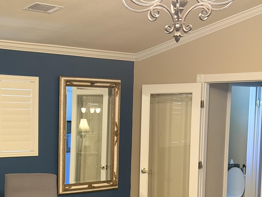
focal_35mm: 94
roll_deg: -0.8
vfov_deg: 15.5
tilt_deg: -5.8
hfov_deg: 20.4
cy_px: 188
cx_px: 21
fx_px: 711
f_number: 1.78
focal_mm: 6.76
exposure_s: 1/40
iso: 400
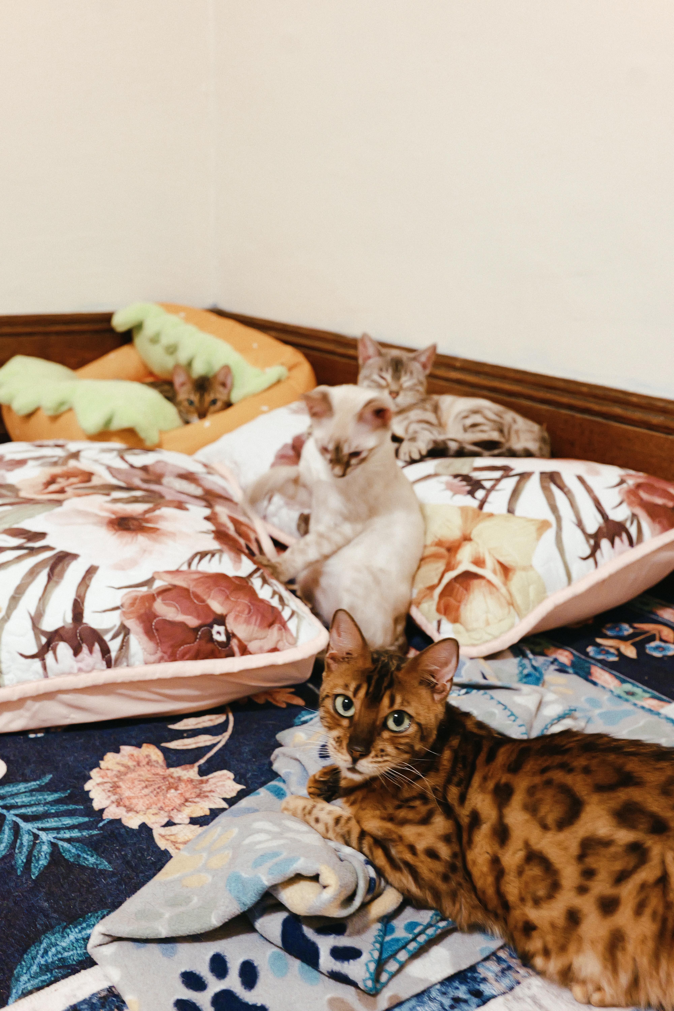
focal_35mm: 35
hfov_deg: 37.9
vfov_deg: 54.4
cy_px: 506
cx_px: 337
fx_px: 983
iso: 6400
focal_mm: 35
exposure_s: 1/13
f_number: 5.6
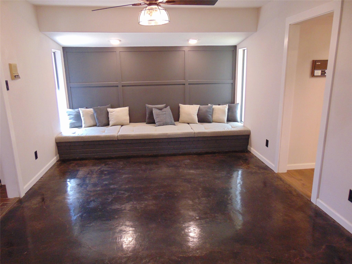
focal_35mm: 25
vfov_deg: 54.9
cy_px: 132
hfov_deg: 69.4
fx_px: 254
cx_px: 176
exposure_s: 1/30
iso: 250
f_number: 3
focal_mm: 4.5
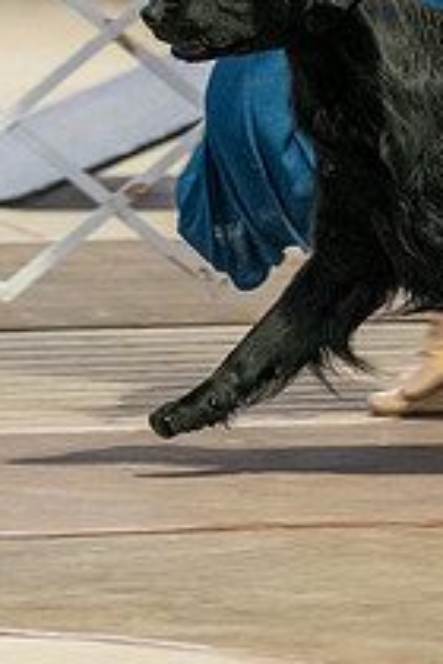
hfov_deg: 2.5
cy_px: -16
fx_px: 10262
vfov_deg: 3.7
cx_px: 350
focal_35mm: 556
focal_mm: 173
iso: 6400
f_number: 3.5
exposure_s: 1/250
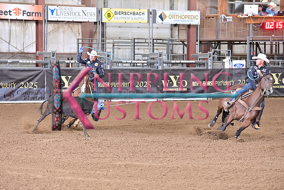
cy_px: 95
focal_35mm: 150
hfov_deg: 13.7
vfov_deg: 9.2
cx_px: 142
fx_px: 1184
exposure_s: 1/250
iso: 2500
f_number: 3.5
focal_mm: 150
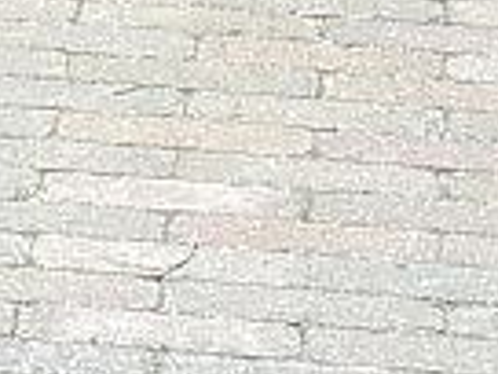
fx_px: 4258
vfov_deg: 4.9
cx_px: -480
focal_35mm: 296
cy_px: -499
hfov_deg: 6.5
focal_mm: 9.6
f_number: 6.2
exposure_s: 1/100
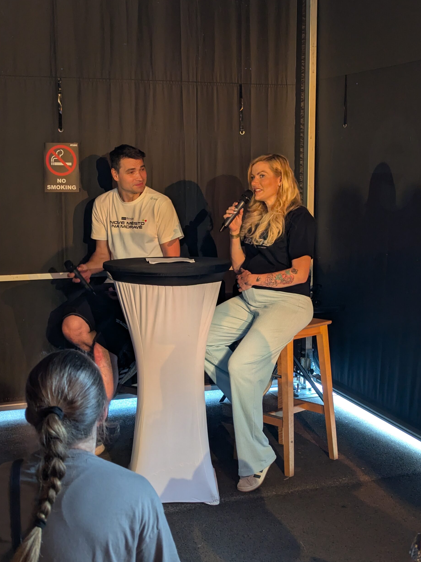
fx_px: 811
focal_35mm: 50
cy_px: 275
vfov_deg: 38.2
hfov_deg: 29.1
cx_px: 210
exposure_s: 1/79.7
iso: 193
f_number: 1.85
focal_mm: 6.81
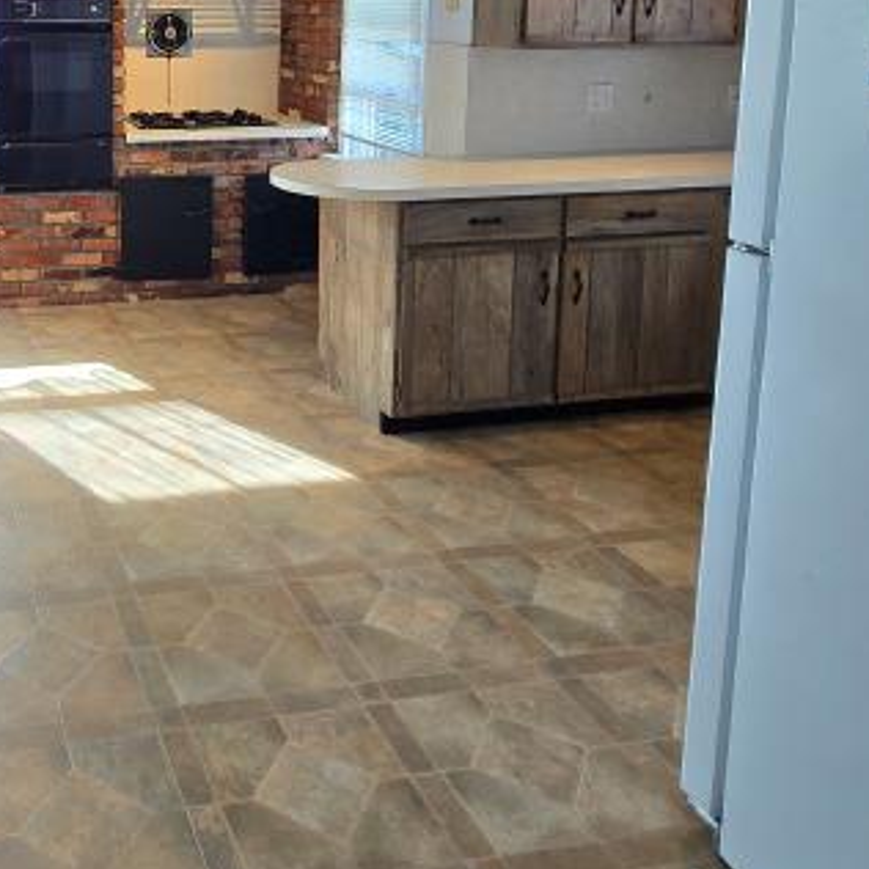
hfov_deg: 46.8
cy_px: 136
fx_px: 880
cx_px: 72
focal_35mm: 31
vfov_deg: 48.6
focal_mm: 2.2
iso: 80
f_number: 2.2
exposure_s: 1/60
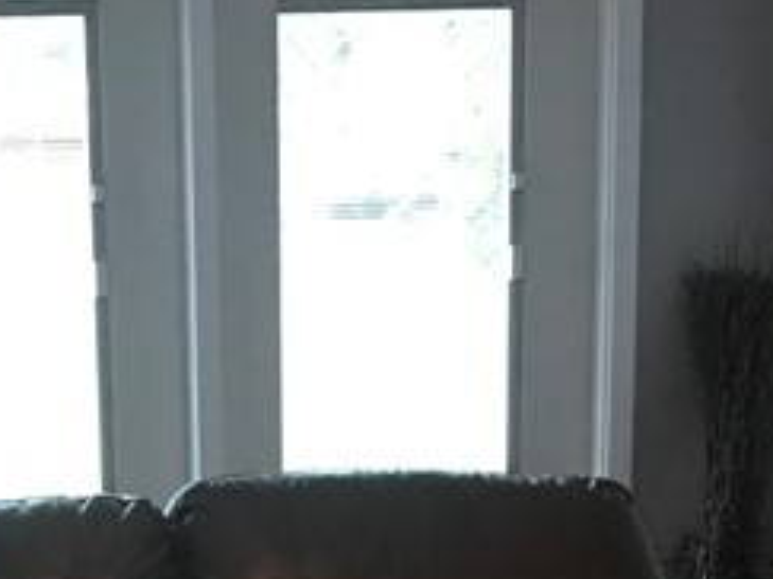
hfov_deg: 16.6
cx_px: 159
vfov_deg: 11.7
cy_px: 1008
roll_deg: +0.3
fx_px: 2634
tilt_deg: -15.3
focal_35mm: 118
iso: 100
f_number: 1.8
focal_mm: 3.99
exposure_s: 1/15
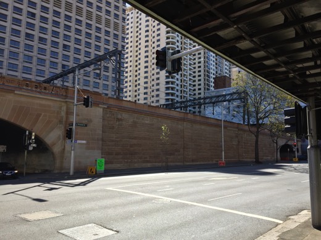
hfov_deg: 61.7
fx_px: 269
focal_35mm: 29
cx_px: 160
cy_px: 120
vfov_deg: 48.2
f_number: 2.2
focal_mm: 4.15
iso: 32
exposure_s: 1/1130
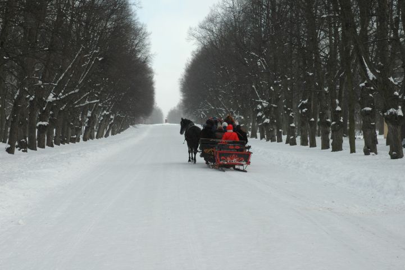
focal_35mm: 75
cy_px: 135
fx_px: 843
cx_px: 202
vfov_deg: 18.2
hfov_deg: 27.0
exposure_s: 1/125
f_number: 10
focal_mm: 50
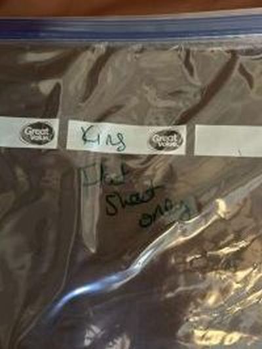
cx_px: 131
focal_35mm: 26
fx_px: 263
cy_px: 174
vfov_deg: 67.3
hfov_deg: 53.0
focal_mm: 5.7
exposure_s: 1/30
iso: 500
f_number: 1.5
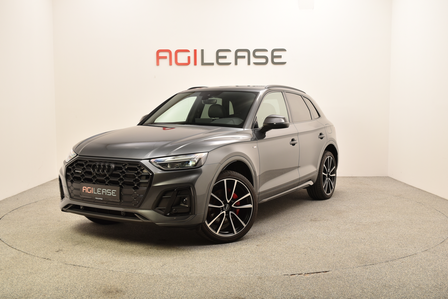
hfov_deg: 49.5
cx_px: 224
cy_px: 150
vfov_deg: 34.2
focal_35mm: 39
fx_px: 485
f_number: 7.1
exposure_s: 1/200
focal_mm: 26
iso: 100
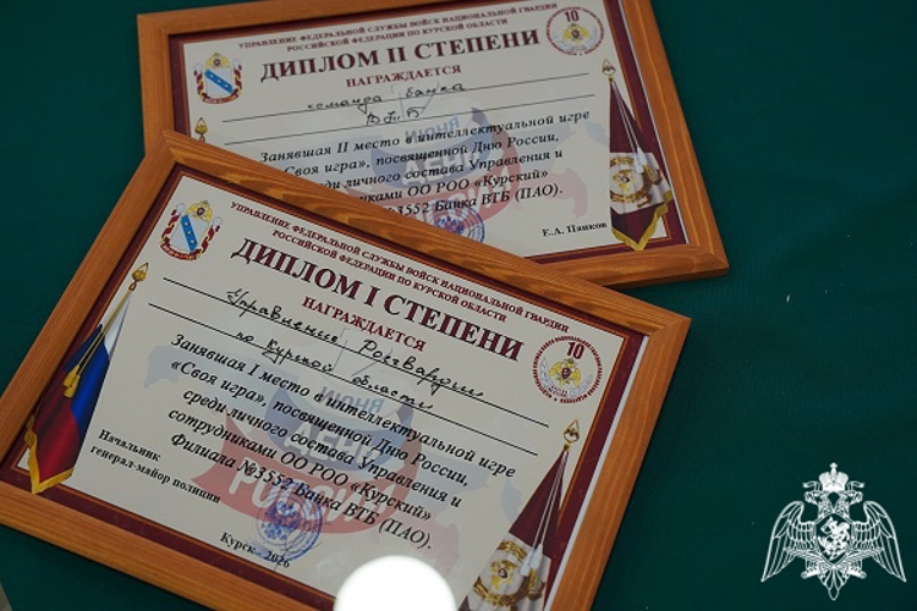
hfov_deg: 44.5
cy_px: 306
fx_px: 1121
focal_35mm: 44
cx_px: 458
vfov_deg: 30.5
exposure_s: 1/160
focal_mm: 44
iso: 1000
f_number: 4
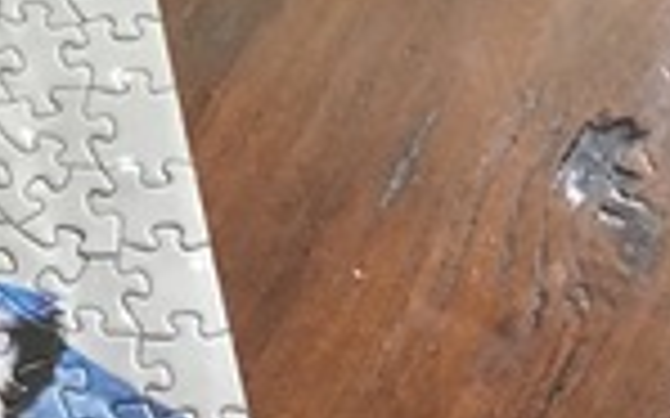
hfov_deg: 12.5
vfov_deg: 9.1
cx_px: -778
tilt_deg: -64.9
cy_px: 557
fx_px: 2592
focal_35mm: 142
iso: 200
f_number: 2.2
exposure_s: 1/17
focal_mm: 4.15
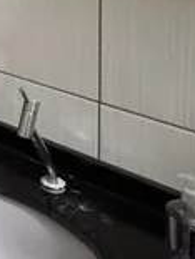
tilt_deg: -1.7
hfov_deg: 16.8
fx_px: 556
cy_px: -105
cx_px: -147
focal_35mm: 74
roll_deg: +0.8
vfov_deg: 22.6
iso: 1250
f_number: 2.2
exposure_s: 1/49
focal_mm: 2.22
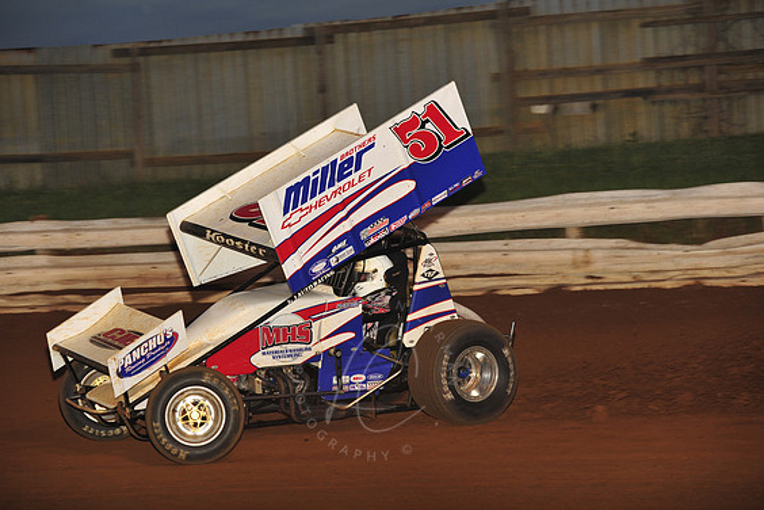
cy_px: 254
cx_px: 374
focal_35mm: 149
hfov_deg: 13.8
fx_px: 3162
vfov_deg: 9.2
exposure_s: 1/320
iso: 800
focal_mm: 145
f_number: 6.3
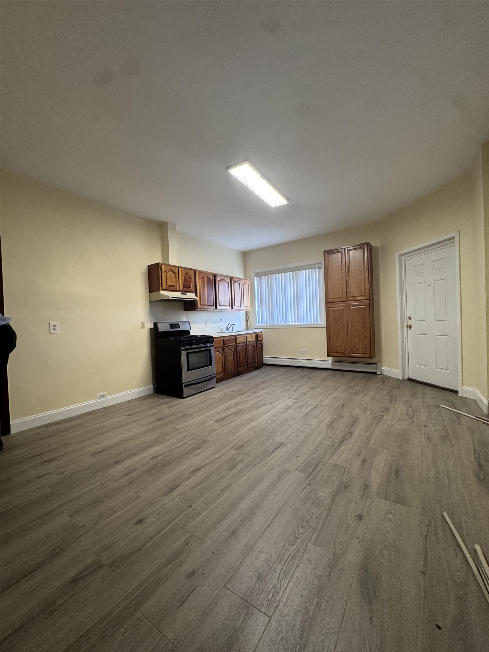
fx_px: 264
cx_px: 244
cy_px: 326
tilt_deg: -1.5
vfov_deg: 102.1
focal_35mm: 14
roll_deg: +2.3
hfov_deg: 85.7
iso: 200
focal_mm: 2.22
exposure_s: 1/60
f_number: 2.2
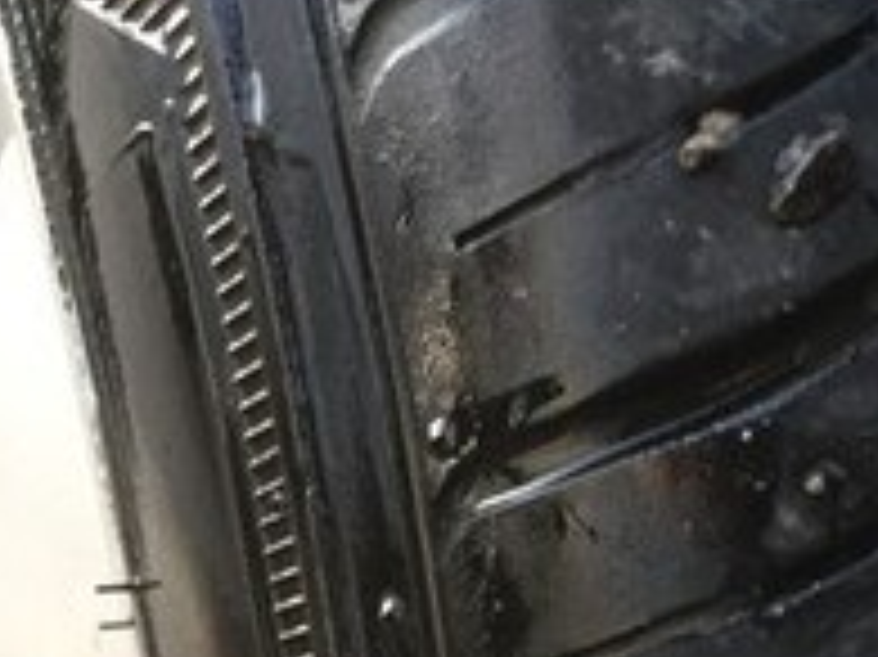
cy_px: 1046
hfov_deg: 19.8
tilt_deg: -32.9
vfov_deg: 13.9
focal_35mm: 98
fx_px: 2484
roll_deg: -3.2
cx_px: 720
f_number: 2.2
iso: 125
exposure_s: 1/33
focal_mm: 4.15
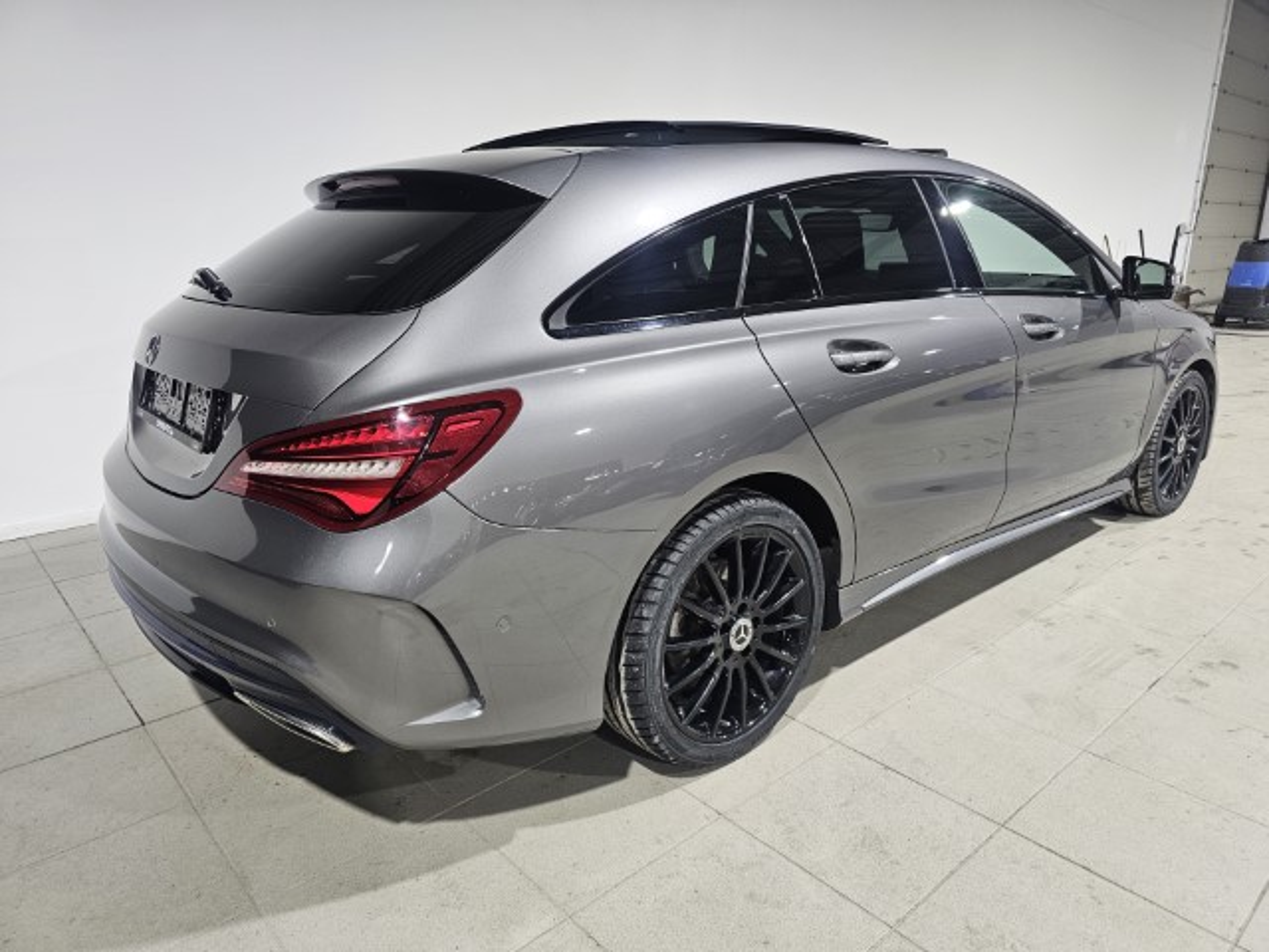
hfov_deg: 73.9
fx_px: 843
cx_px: 634
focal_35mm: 23
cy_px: 476
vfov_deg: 58.9
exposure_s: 1/100
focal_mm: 6.3
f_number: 1.7
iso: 160
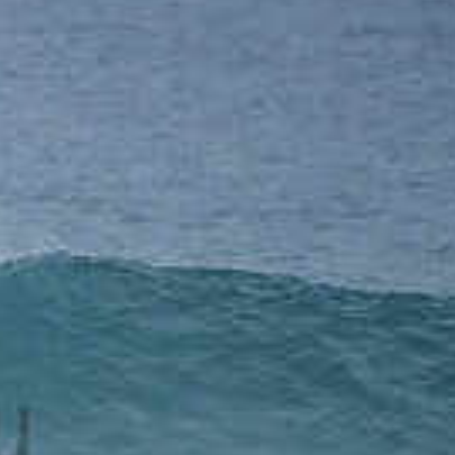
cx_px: -327
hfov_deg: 1.0
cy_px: 389
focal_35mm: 1832
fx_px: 27244
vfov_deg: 1.0
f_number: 5.6
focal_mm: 500
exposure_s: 1/2000
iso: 320
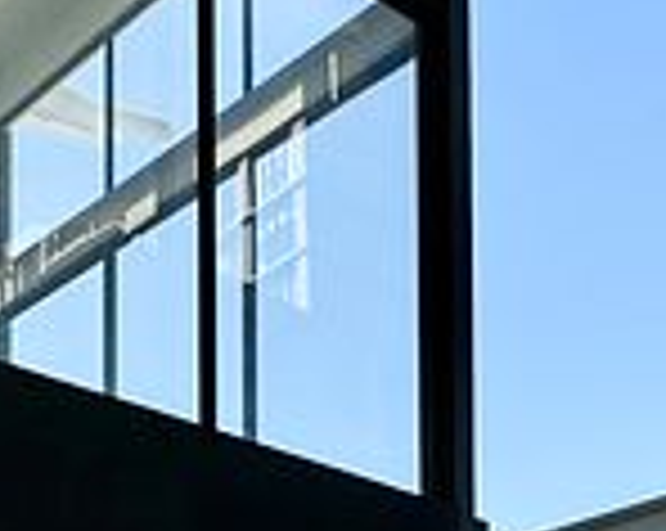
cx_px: 378
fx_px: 1457
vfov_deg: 16.9
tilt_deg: +1.8
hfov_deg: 25.7
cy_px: 968
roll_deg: +0.3
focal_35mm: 74
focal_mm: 2.22
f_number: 2.2
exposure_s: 1/993
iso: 40
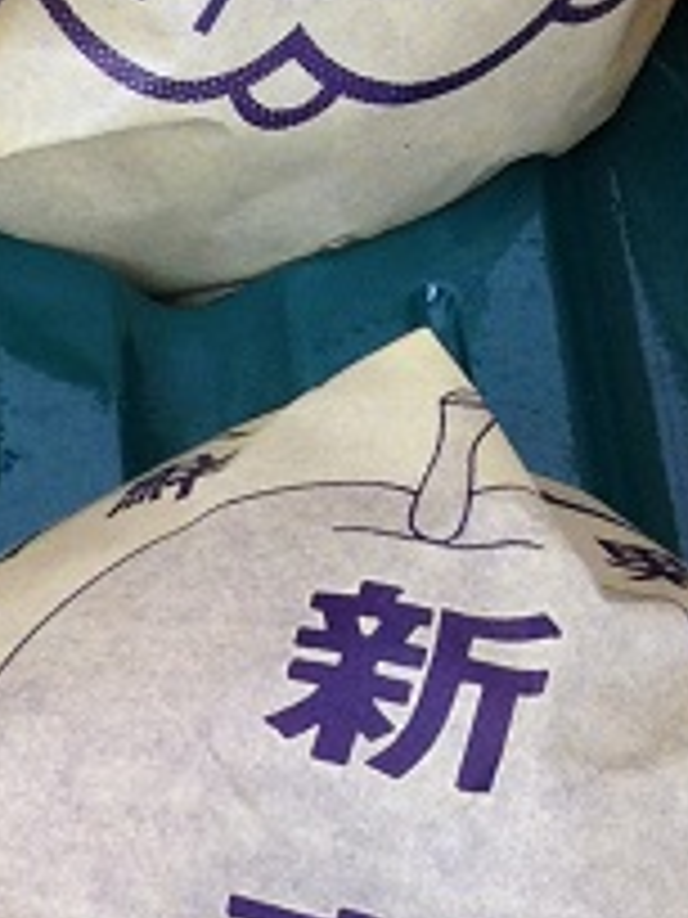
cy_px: 1004
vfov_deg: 11.6
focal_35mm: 168
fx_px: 4452
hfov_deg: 8.4
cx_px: -695
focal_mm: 4.28
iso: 64
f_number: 2.4
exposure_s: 1/60
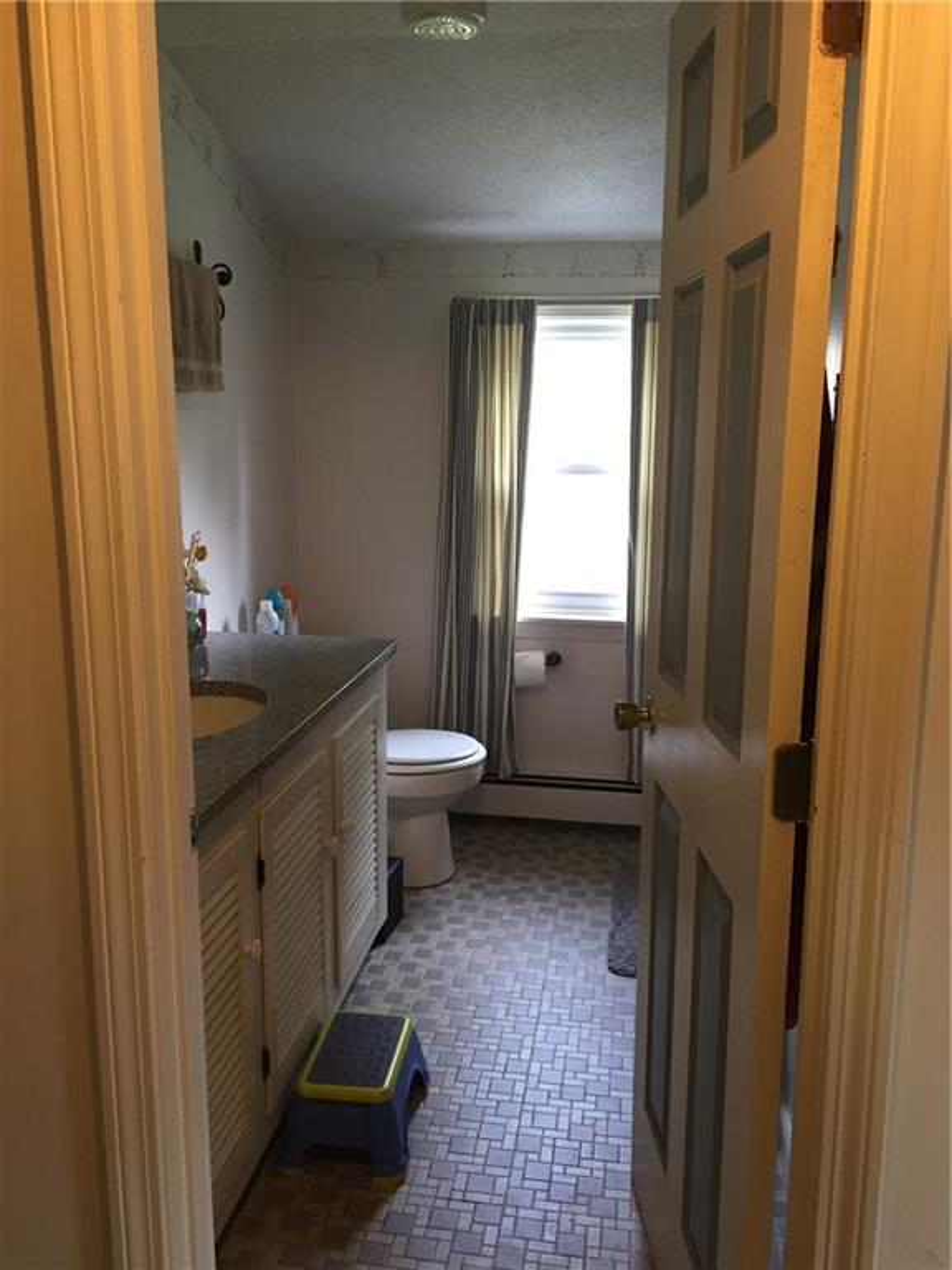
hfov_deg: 48.2
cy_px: 635
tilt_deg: -8.9
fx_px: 1063
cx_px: 476
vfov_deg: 61.7
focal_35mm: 29
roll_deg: -0.9
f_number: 2.2
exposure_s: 1/30
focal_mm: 4.15
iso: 100
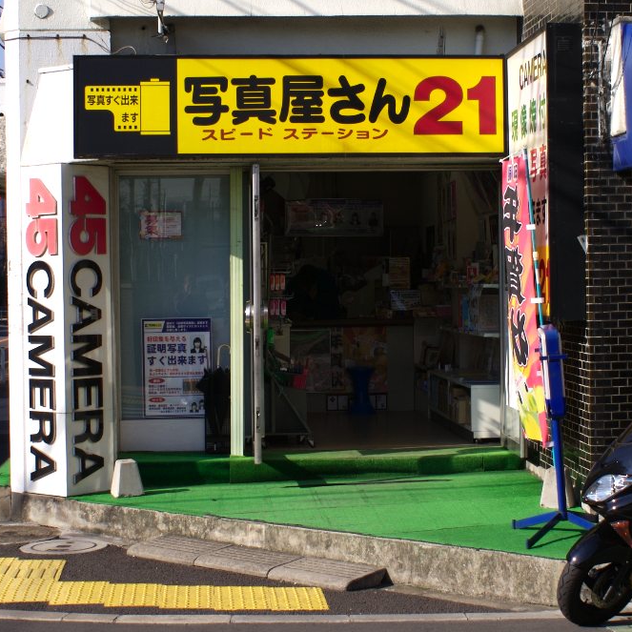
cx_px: 310
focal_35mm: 50
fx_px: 1033
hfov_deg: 34.0
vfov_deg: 34.0
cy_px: 316
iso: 100
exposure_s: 1/160
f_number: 9
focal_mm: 26
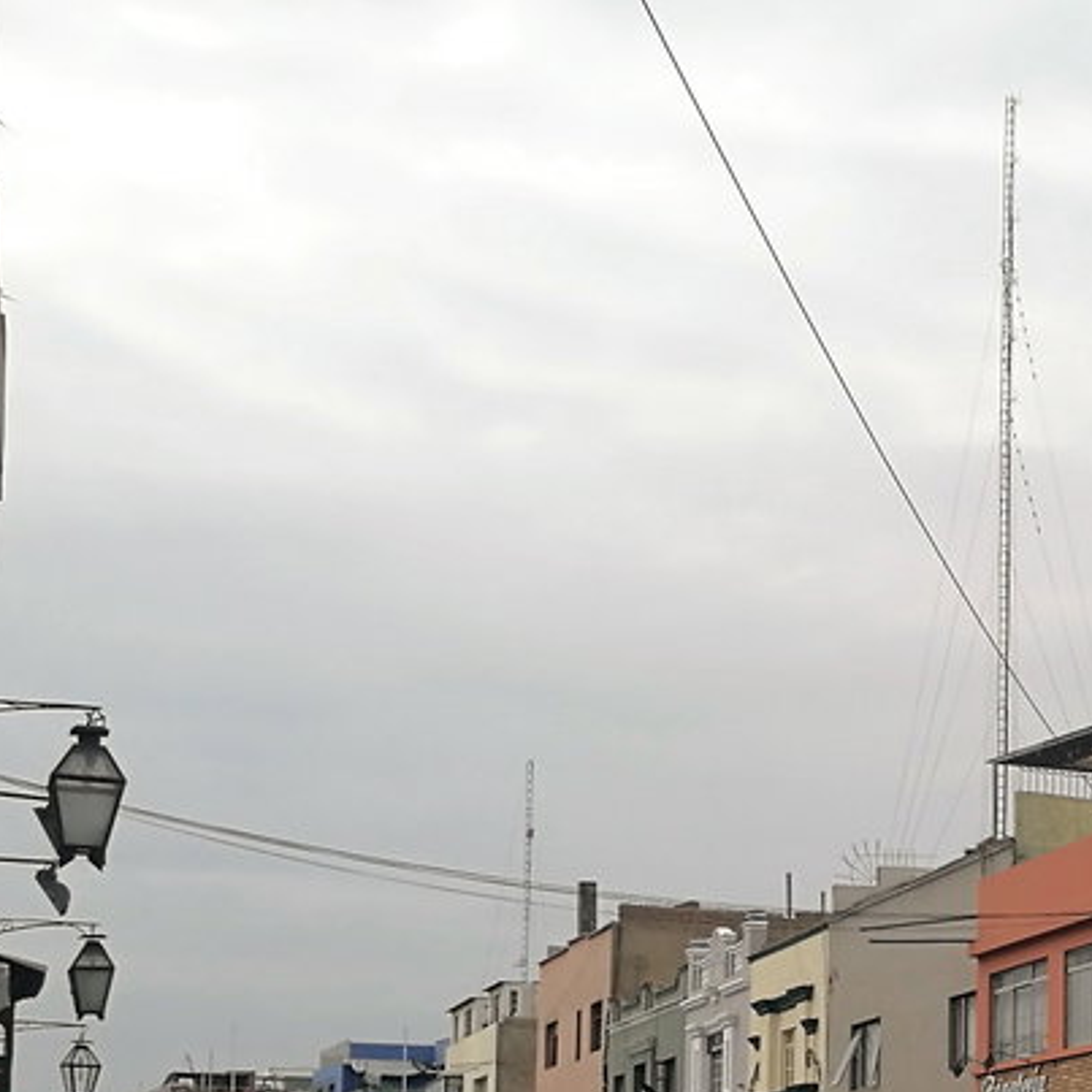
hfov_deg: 22.2
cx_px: 1349
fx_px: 2534
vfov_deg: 23.5
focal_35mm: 71
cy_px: 1022
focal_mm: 4.5
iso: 50
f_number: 2.2
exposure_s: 1/1036
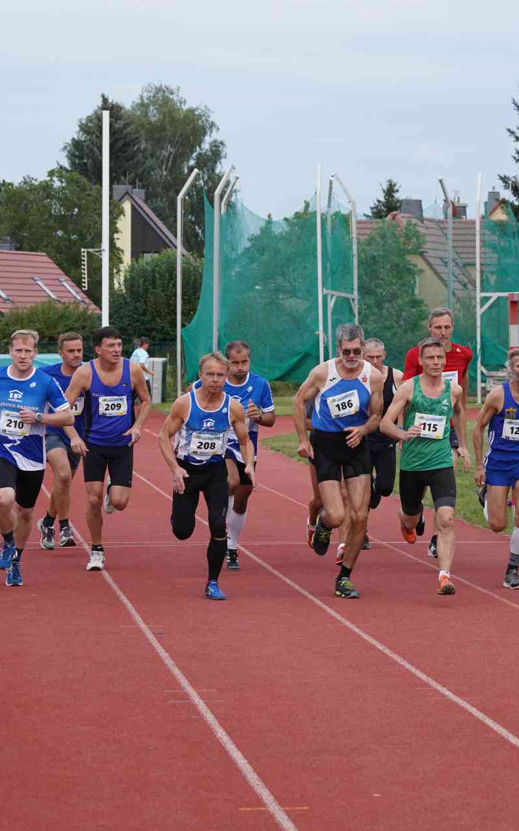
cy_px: 416
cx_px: 422
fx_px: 3191
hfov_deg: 9.3
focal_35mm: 141
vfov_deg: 14.8
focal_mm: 92
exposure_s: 1/640
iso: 1000
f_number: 6.3
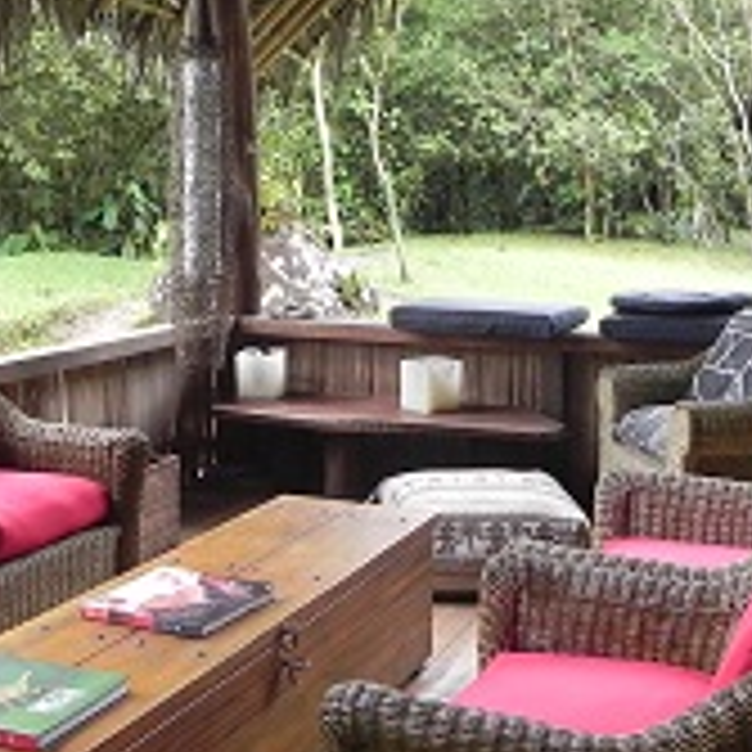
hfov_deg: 30.9
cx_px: 279
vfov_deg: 31.1
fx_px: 1352
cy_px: 410
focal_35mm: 55
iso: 160
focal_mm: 4.6
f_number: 3.5
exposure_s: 1/76
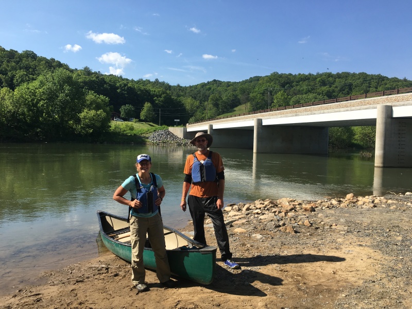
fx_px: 345
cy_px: 154
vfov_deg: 48.2
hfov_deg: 61.7
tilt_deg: -1.5
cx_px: 206
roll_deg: -1.7
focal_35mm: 29
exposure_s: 1/1261
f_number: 2.2
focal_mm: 4.15
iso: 25
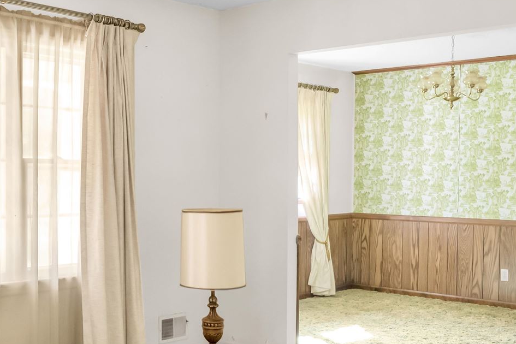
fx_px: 745
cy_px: 150
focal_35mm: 52
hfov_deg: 37.0
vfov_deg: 26.0
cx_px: 111
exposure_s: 1/15
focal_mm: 16
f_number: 8
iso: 640
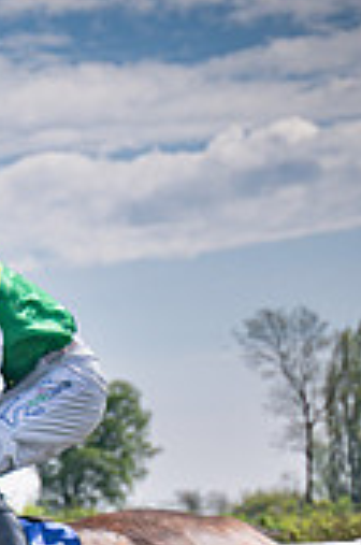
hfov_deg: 3.0
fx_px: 6826
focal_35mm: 452
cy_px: 754
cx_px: -369
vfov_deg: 4.5
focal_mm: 98
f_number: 4
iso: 200
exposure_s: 1/2500
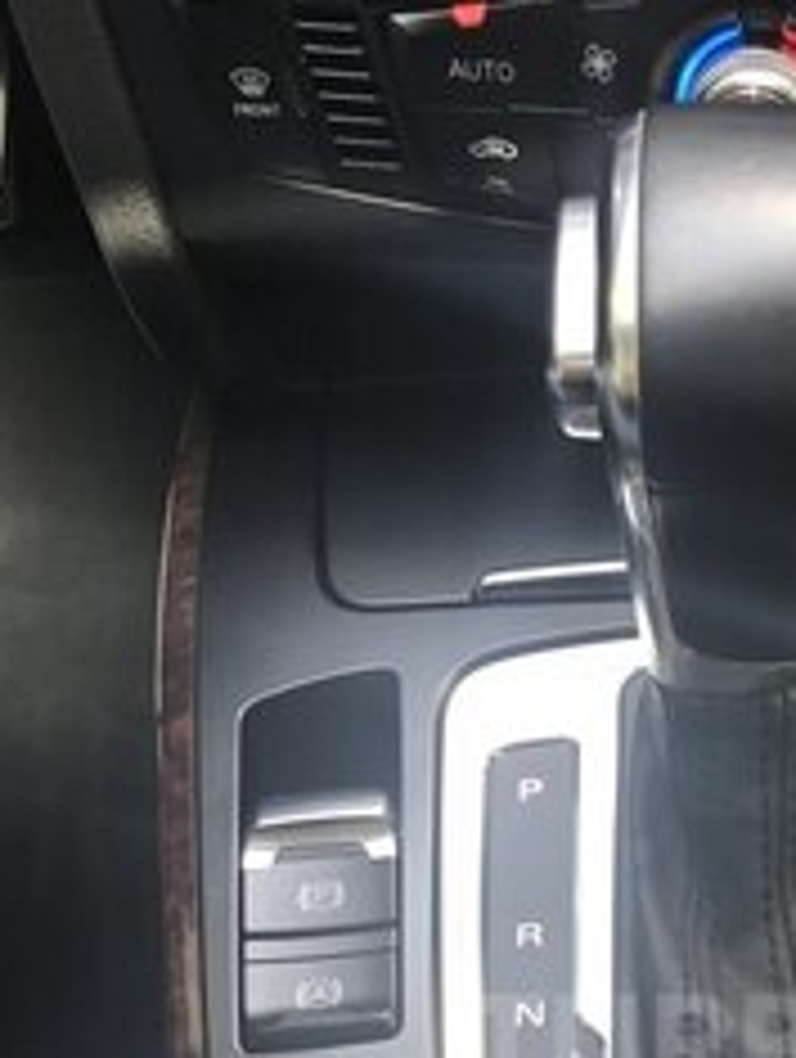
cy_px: 1044
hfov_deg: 23.7
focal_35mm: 59
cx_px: 814
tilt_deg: -60.9
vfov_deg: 30.5
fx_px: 1804
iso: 32
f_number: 1.8
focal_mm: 3.99
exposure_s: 1/50
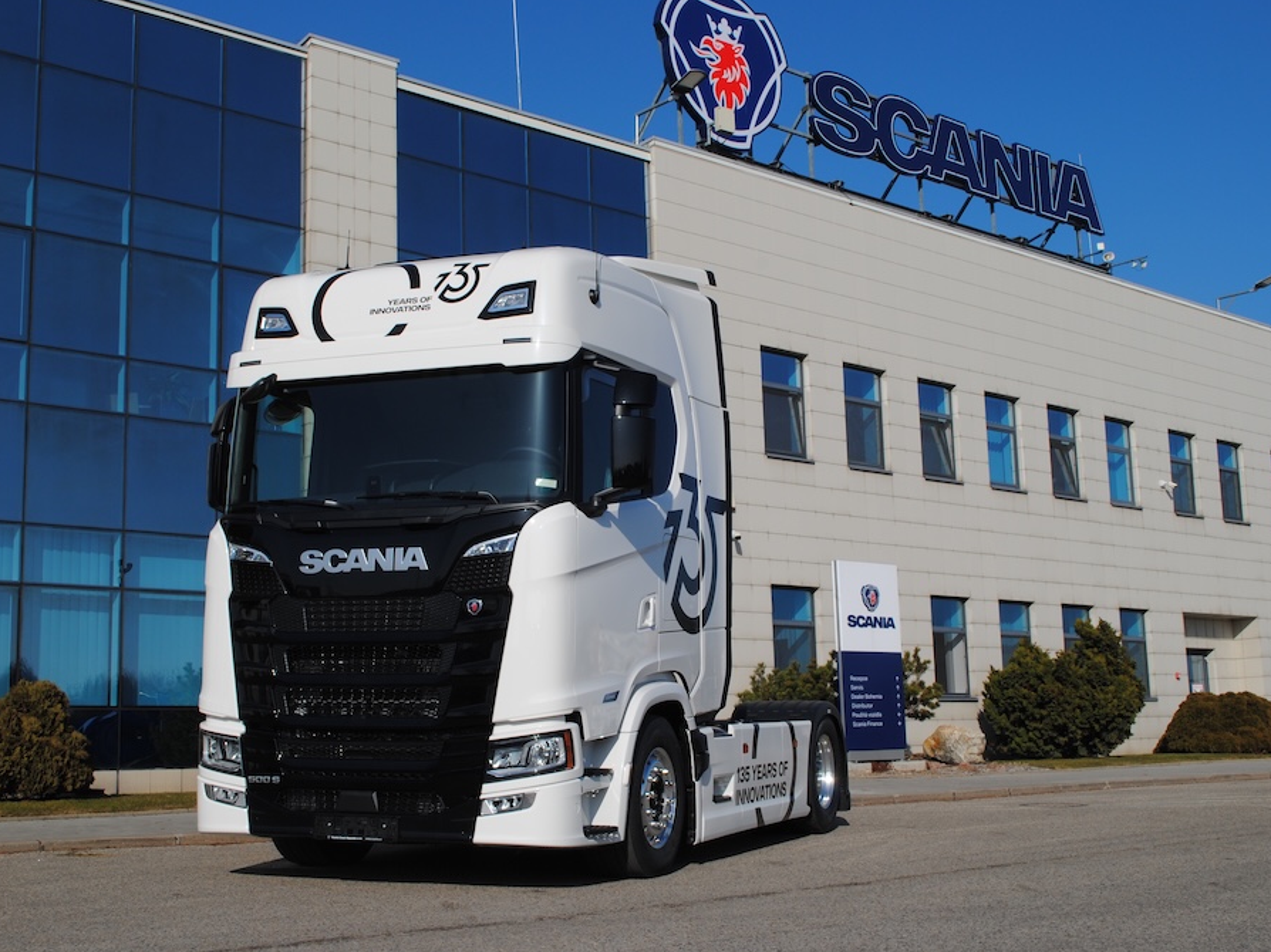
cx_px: 621
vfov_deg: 33.6
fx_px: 1578
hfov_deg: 43.9
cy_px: 474
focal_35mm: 43
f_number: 9
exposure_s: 1/320
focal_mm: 26
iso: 100
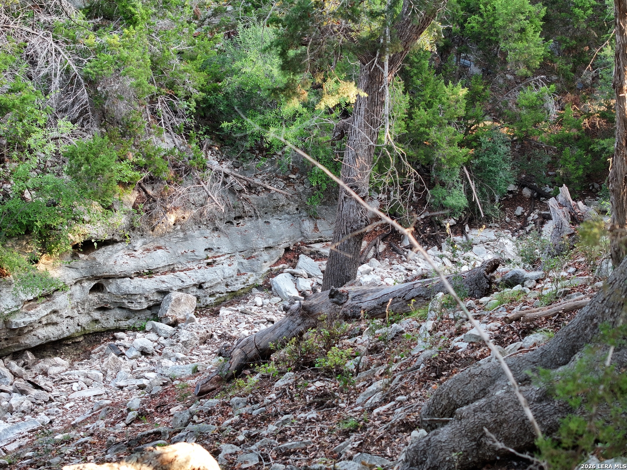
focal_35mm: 70
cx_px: 314
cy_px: 235
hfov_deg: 27.8
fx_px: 1268
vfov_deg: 21.0
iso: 120
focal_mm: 19.35
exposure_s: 1/30
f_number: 2.8
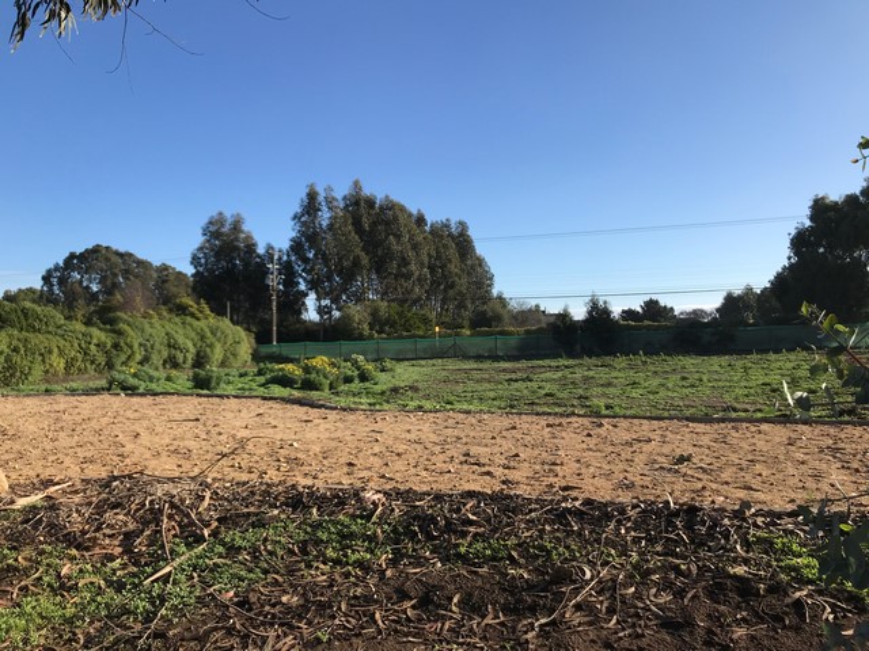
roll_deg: +1.1
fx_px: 703
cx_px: 434
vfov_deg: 49.7
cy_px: 326
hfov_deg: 63.4
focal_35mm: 28
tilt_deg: -0.8
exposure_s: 1/2227
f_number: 1.8
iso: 20
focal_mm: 3.99
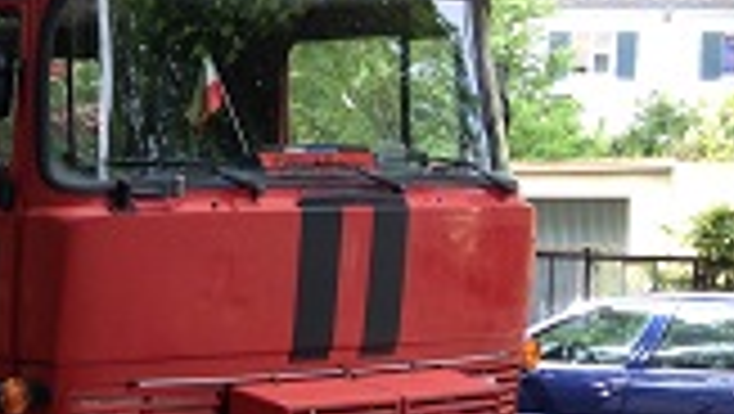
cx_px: -270
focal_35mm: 108
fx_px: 2104
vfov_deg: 11.2
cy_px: 315
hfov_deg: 18.2
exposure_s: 1/145
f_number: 2.4
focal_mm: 4.12
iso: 50
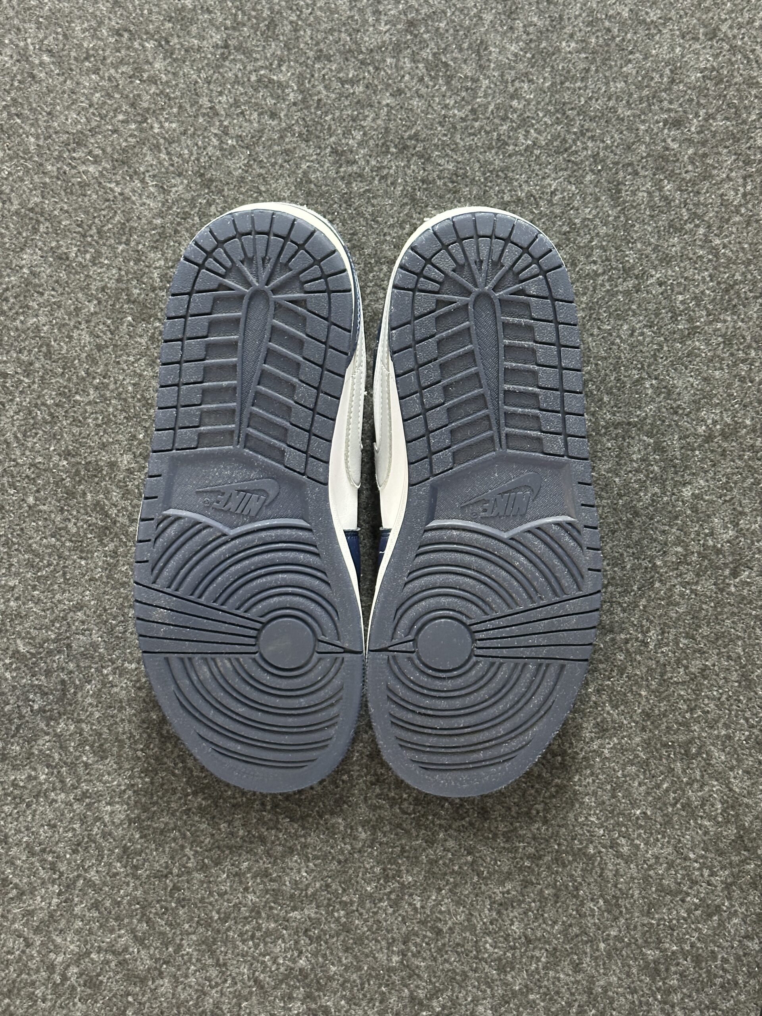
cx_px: 381
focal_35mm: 48
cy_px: 508
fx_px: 1409
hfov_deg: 30.3
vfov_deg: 39.7
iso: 500
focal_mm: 6.86
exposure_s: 1/25
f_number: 1.78
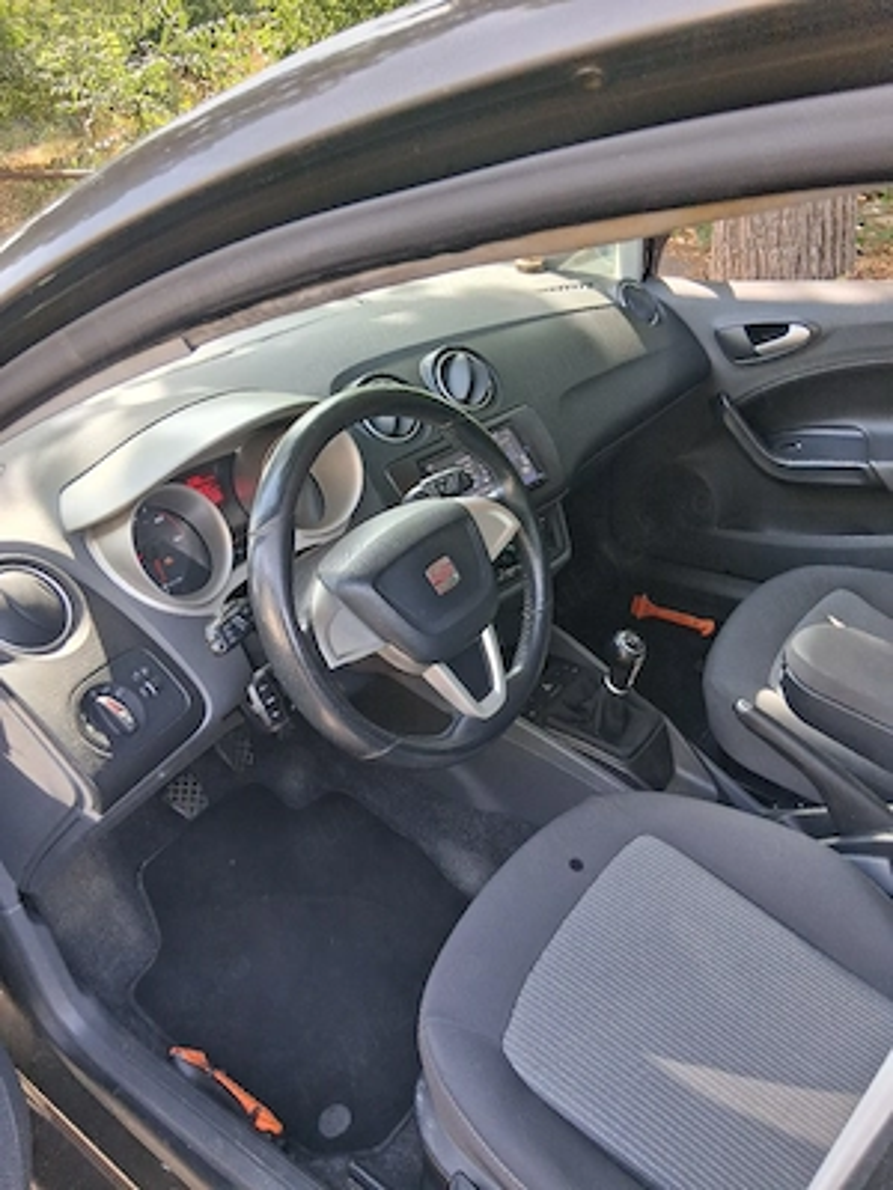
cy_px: 595
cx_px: 446
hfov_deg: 53.1
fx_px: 894
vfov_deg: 67.3
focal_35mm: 26
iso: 80
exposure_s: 1/100
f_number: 1.8
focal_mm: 3.98
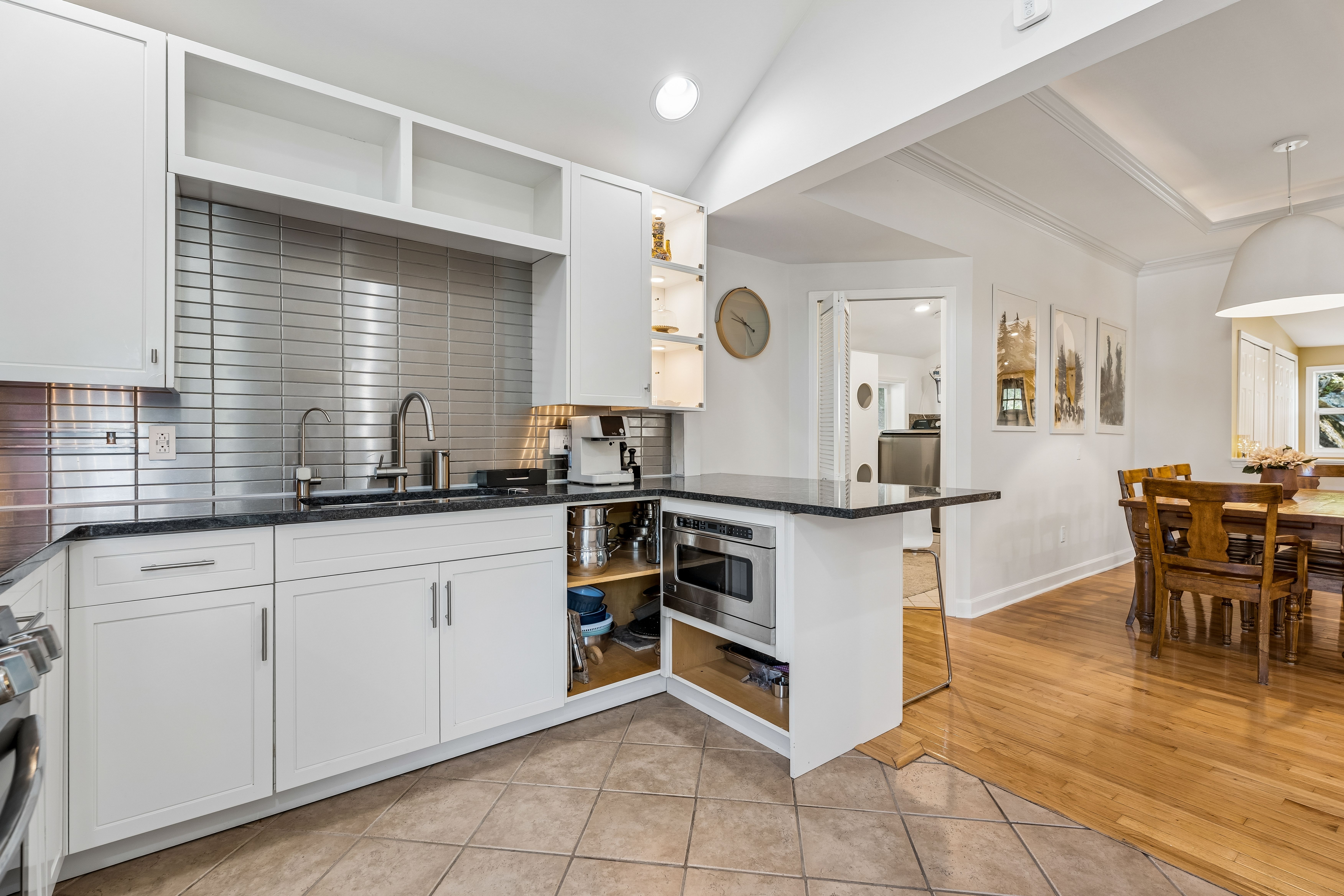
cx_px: 672
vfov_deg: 73.7
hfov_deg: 96.7
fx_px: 597
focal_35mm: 16
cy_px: 448
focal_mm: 16
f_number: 6.3
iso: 250
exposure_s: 1/10
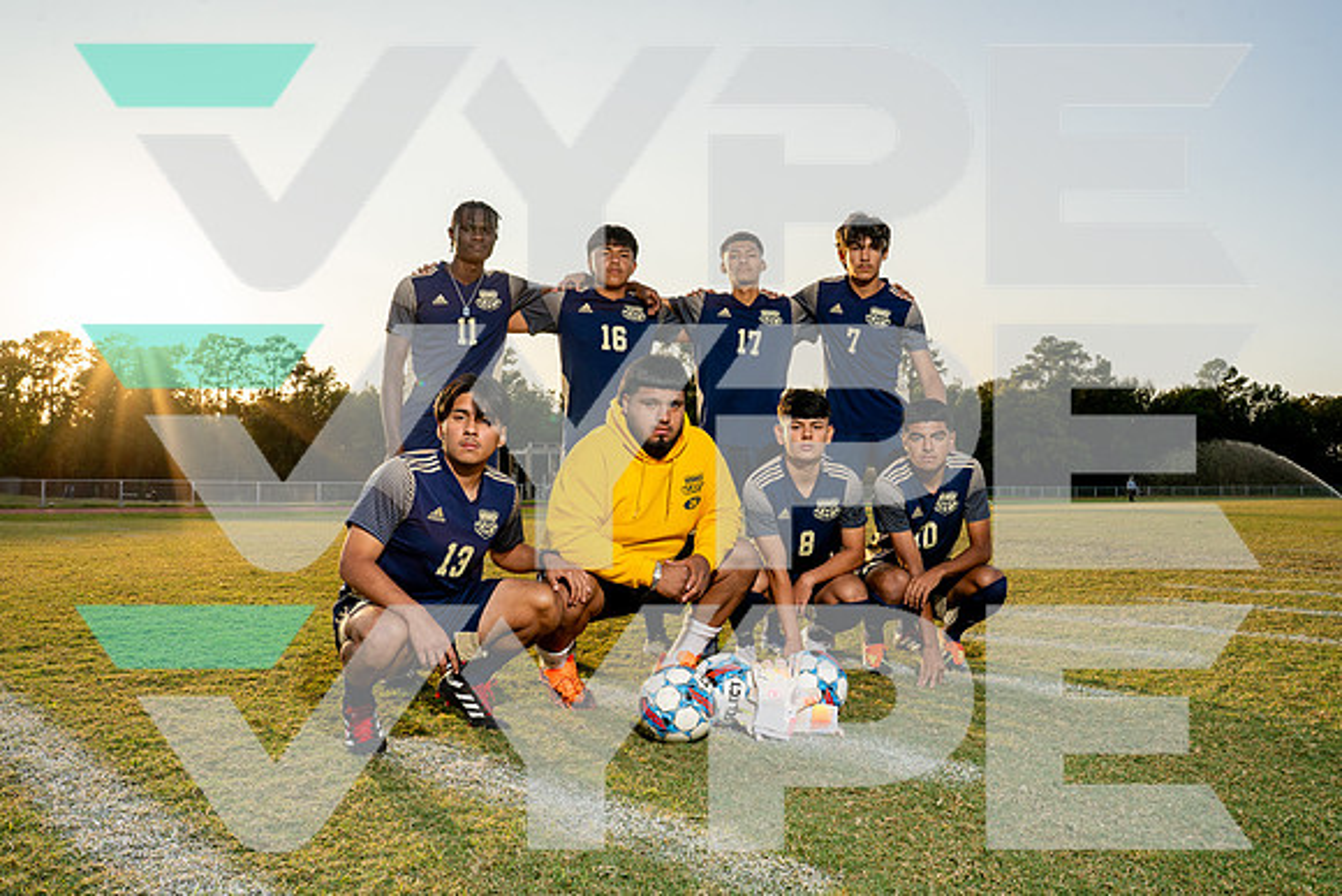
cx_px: 671
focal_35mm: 27
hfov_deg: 68.2
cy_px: 448
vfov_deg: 48.6
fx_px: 991
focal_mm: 26
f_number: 11
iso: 200
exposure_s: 1/250
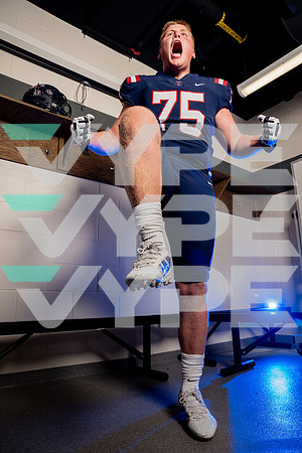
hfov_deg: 53.1
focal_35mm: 24
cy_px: 226
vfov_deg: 73.7
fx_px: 302
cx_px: 151
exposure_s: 1/250
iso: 160
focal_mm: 24
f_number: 6.3
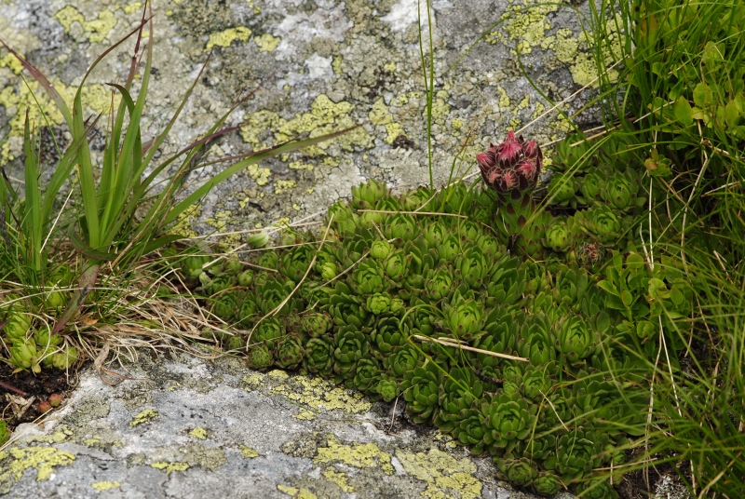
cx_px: 372
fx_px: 2642
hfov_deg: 16.0
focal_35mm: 128
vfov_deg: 10.8
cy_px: 250
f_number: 7.1
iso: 100
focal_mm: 85
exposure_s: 1/125
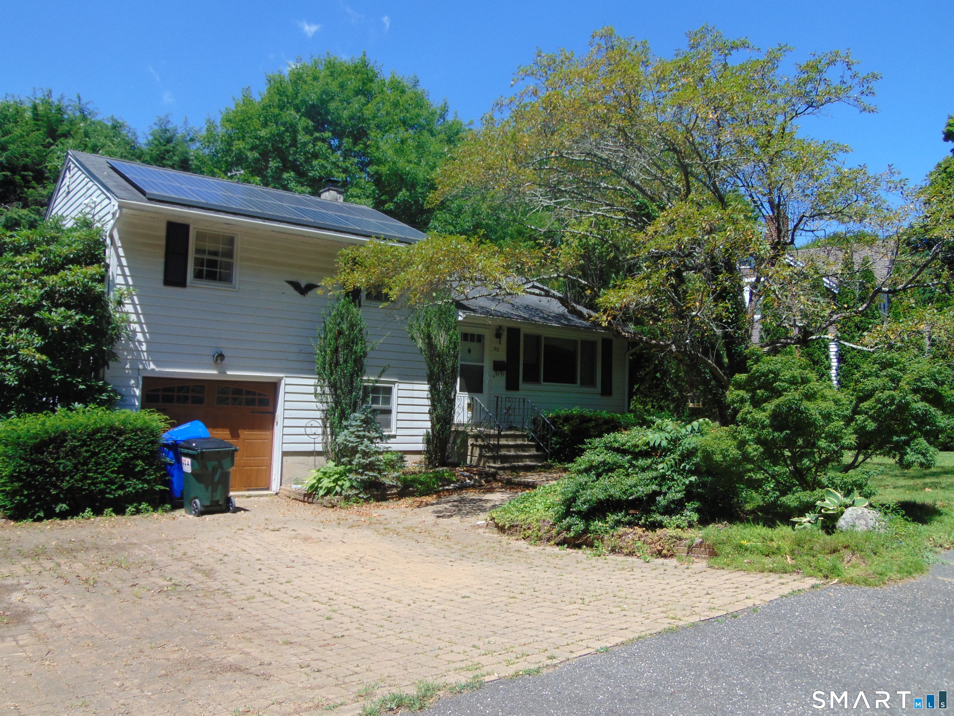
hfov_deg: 60.0
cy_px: 358
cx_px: 477
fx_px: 827
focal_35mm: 30
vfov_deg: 46.8
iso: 80
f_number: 8
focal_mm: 5.4
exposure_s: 1/250
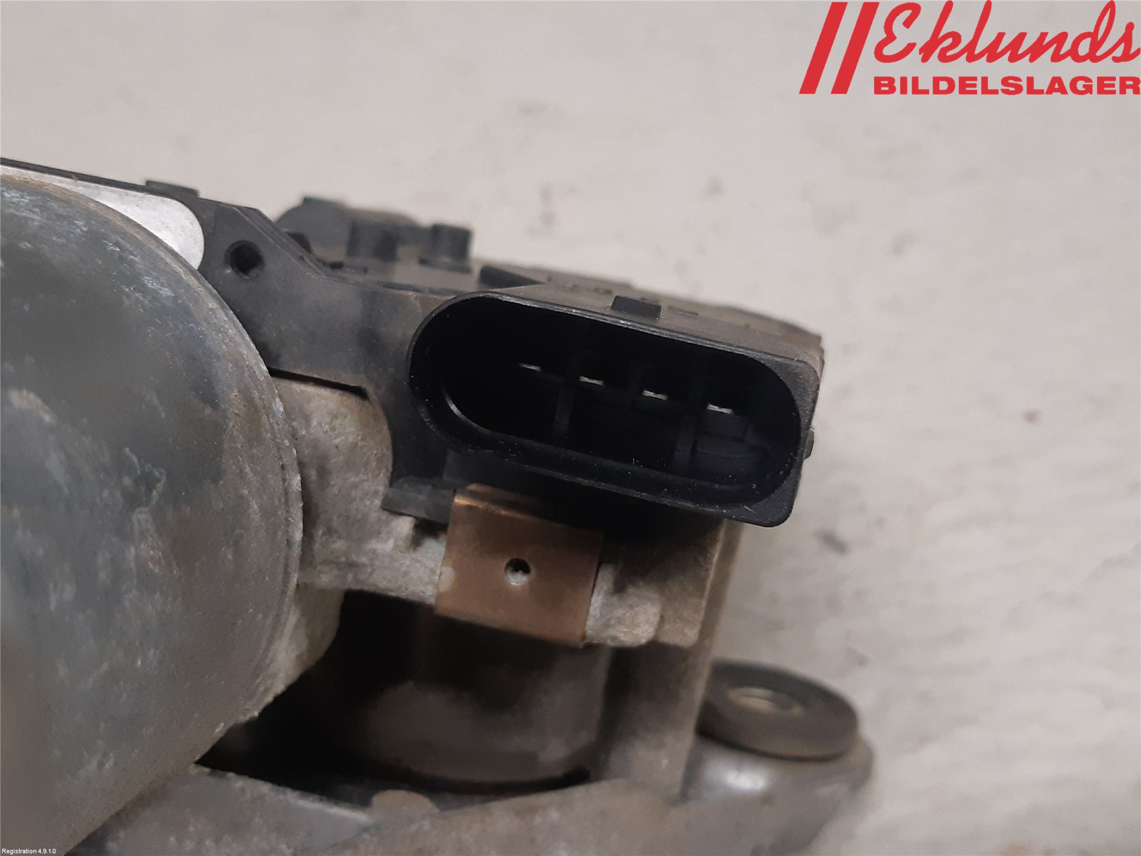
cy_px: 428
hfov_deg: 67.3
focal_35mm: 26
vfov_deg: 53.1
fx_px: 857
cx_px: 570
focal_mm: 3.93
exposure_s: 1/50
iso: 160
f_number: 1.7
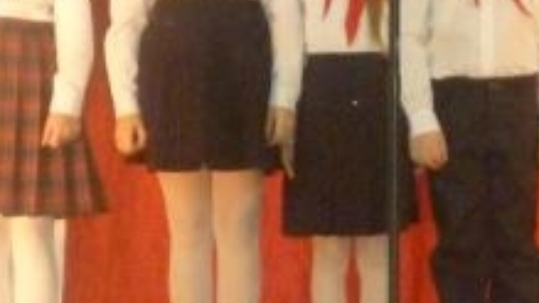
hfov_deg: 13.2
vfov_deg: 7.4
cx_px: 298
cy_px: 140
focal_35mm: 163
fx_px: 2329
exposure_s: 1/60
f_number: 2.9
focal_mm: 5.7
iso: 500
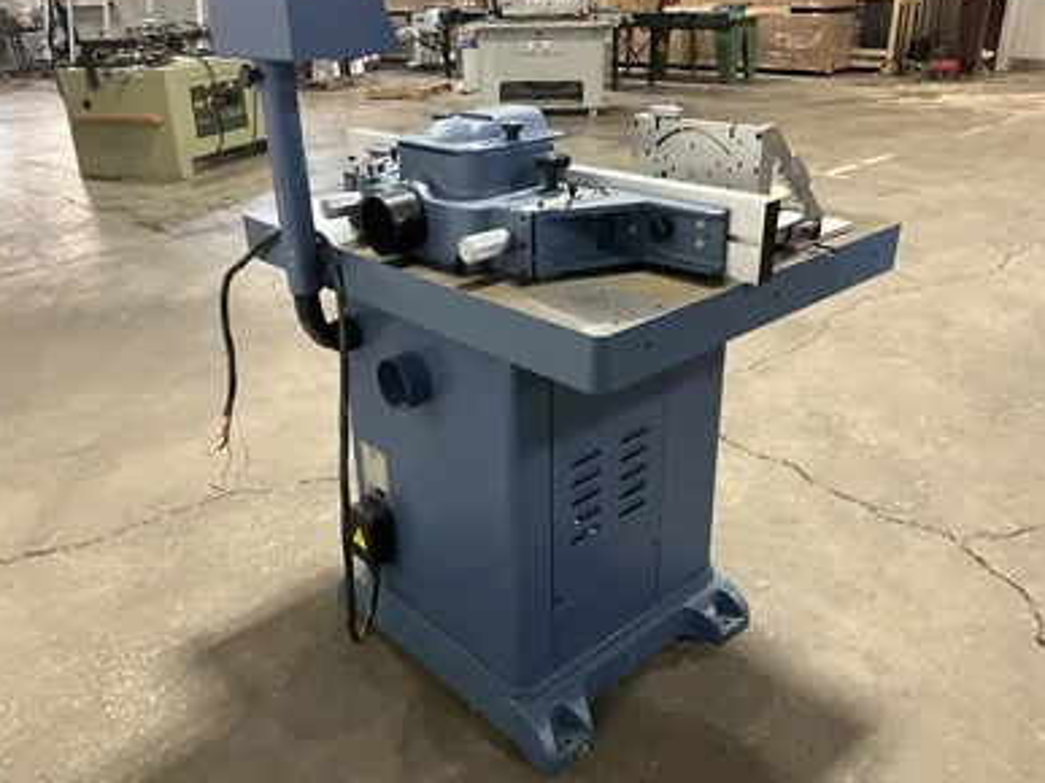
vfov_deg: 46.8
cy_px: 389
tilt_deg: -24.6
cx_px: 510
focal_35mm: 30
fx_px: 905
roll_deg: +3.0
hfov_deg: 60.0
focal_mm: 3
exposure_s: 1/47
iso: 320
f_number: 1.8
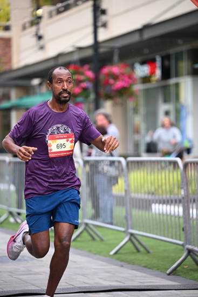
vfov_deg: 13.7
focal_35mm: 150
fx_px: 1237
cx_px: 99
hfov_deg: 9.2
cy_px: 148
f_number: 2.8
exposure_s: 1/1250
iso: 1250
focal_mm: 150
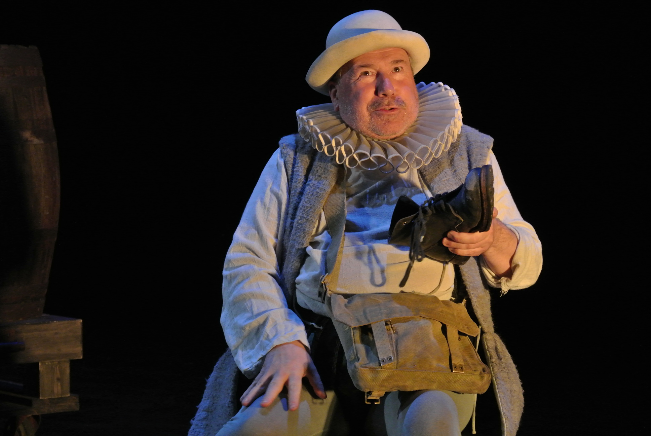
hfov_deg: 14.8
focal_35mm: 138
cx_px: 326
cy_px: 218
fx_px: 2498
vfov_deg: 10.0
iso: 900
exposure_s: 1/100
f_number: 4.2
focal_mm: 51.2
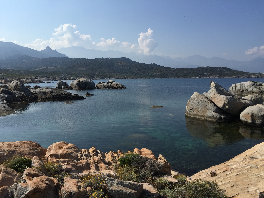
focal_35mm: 29
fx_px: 221
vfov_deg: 48.2
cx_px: 132
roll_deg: -1.1
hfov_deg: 61.7
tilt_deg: -4.9
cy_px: 99
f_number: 2.2
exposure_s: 1/3300
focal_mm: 4.15
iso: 32
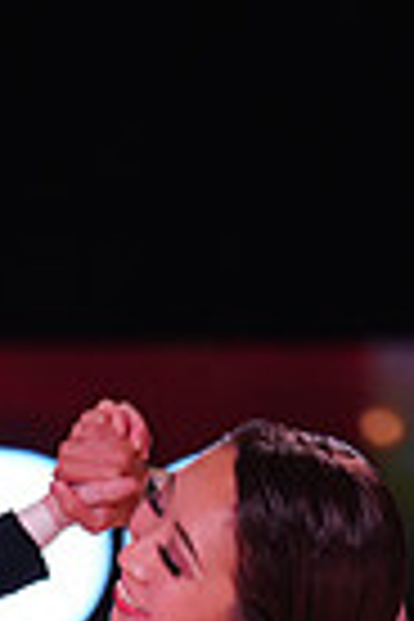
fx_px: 11833
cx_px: 110
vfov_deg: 3.0
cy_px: 1287
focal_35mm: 686
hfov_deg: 2.0
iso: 640
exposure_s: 1/250
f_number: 2.8
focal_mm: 163
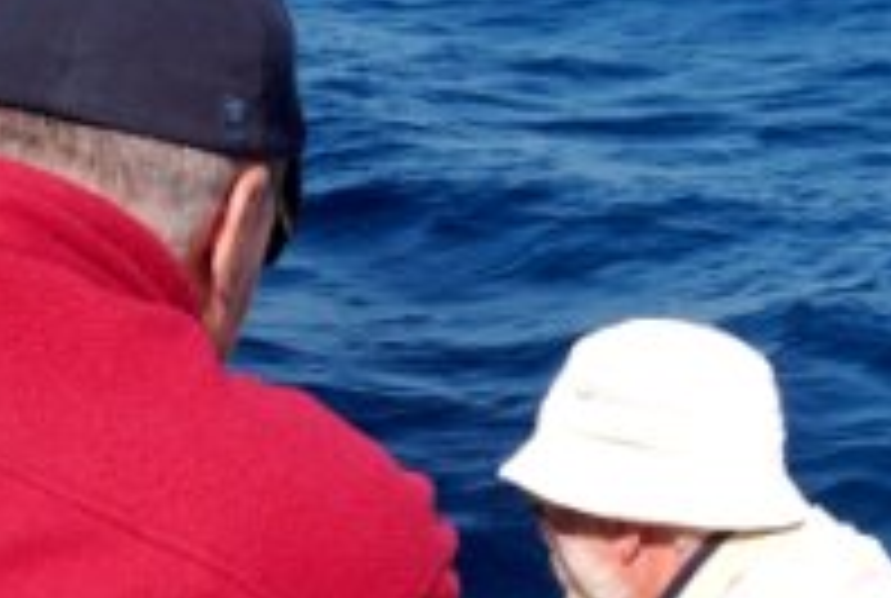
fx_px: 2357
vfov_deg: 14.4
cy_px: 486
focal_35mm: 95
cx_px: 549
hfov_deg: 21.4
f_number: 11
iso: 400
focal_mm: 28
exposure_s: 1/500
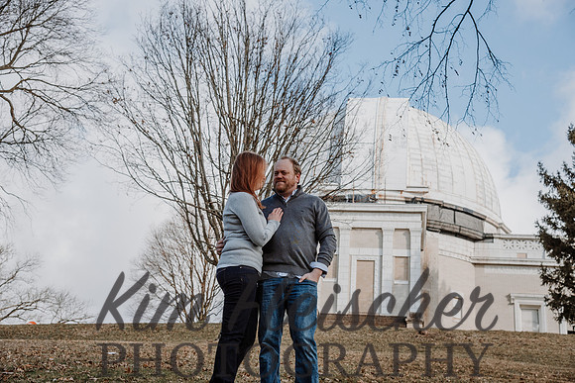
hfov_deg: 31.0
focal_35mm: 65
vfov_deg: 20.9
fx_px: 1038
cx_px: 288
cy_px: 192
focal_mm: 65
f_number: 7.1
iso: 200
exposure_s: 1/800
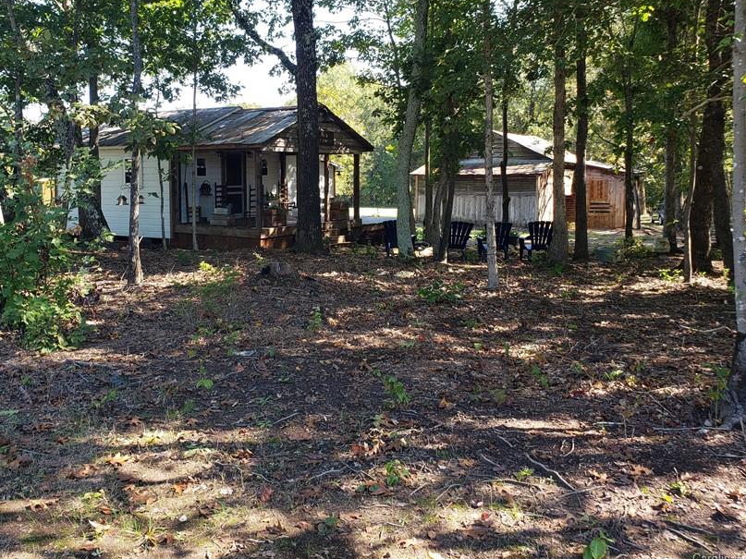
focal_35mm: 33
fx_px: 711
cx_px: 325
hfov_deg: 55.2
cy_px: 213
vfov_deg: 42.6
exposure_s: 1/106
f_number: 2.4
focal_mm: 4.3
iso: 50
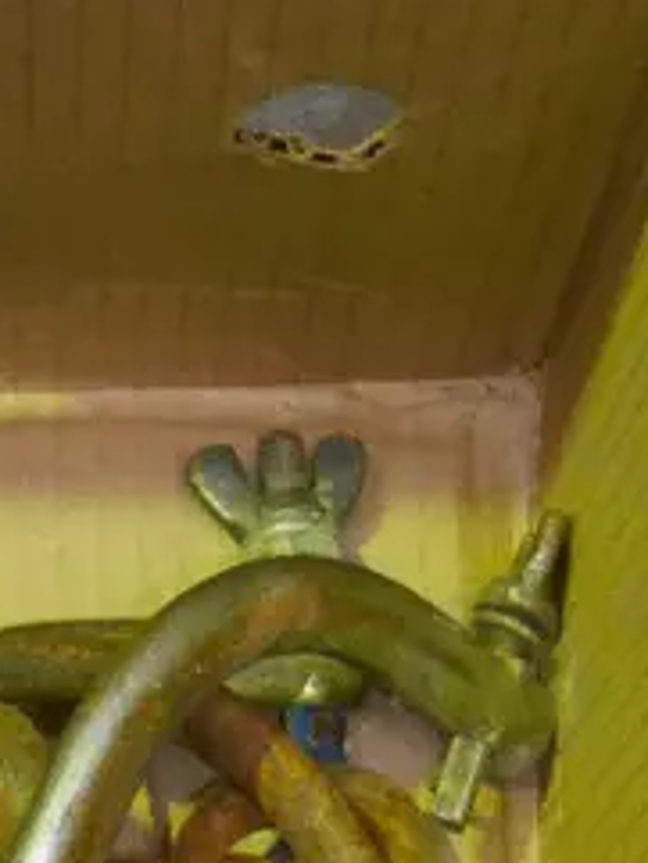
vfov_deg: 9.9
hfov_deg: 7.8
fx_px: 4663
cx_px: -252
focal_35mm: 187
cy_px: 1676
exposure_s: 1/80
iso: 3200
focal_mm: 22
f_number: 4.9
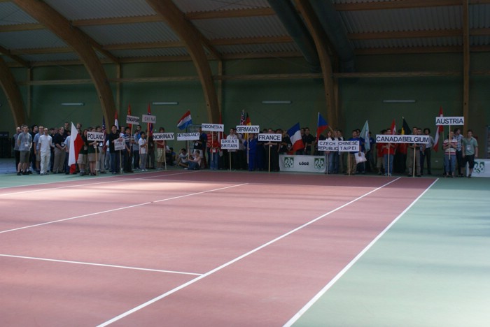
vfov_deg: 29.9
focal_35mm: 45
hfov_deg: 43.6
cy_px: 164
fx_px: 613
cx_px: 245
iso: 400
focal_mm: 30
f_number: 5.6
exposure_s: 1/80
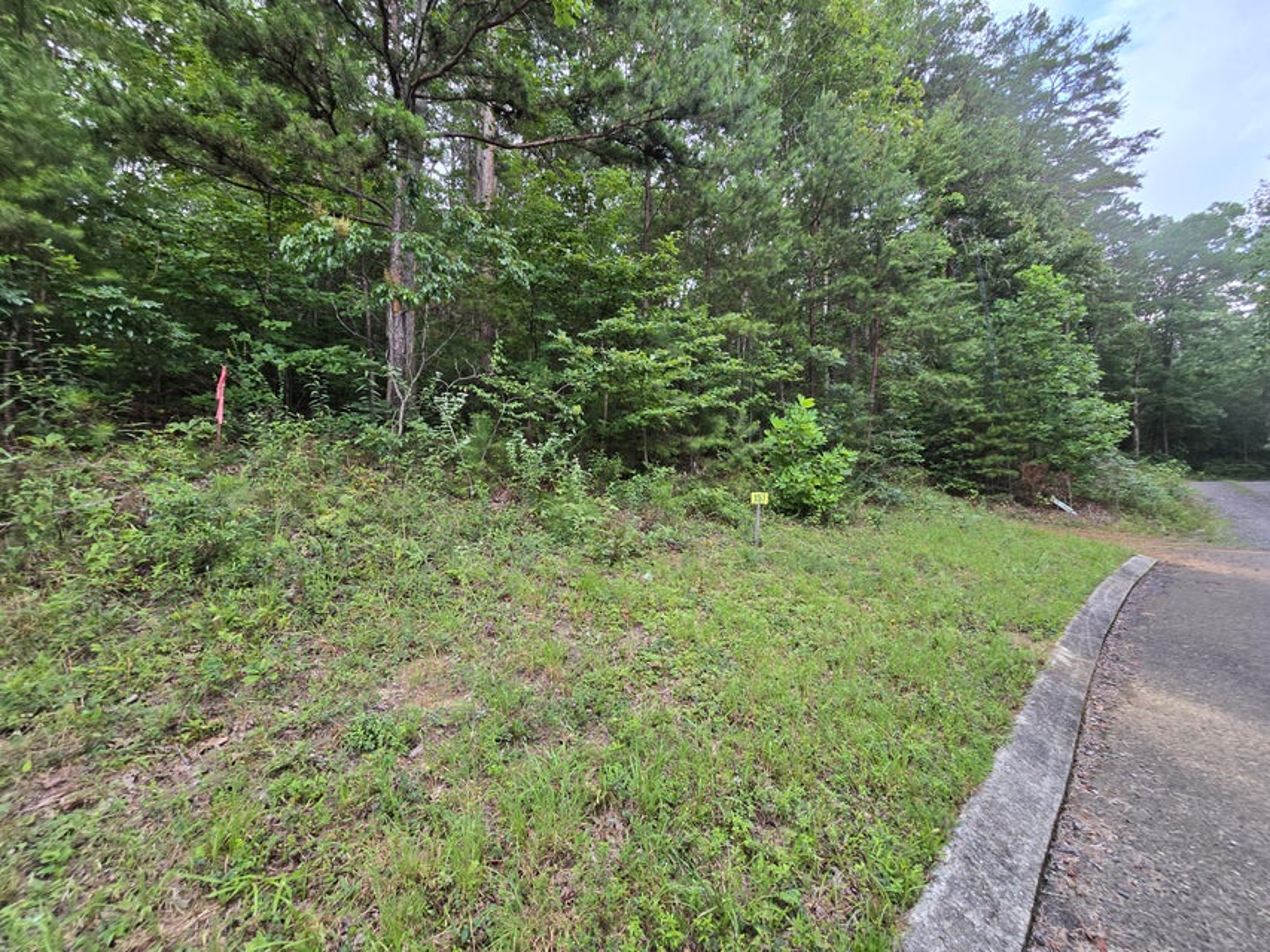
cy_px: 476
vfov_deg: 89.9
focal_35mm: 13
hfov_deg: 106.2
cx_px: 635
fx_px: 477
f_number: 2.2
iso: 80
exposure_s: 1/60
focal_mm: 2.2
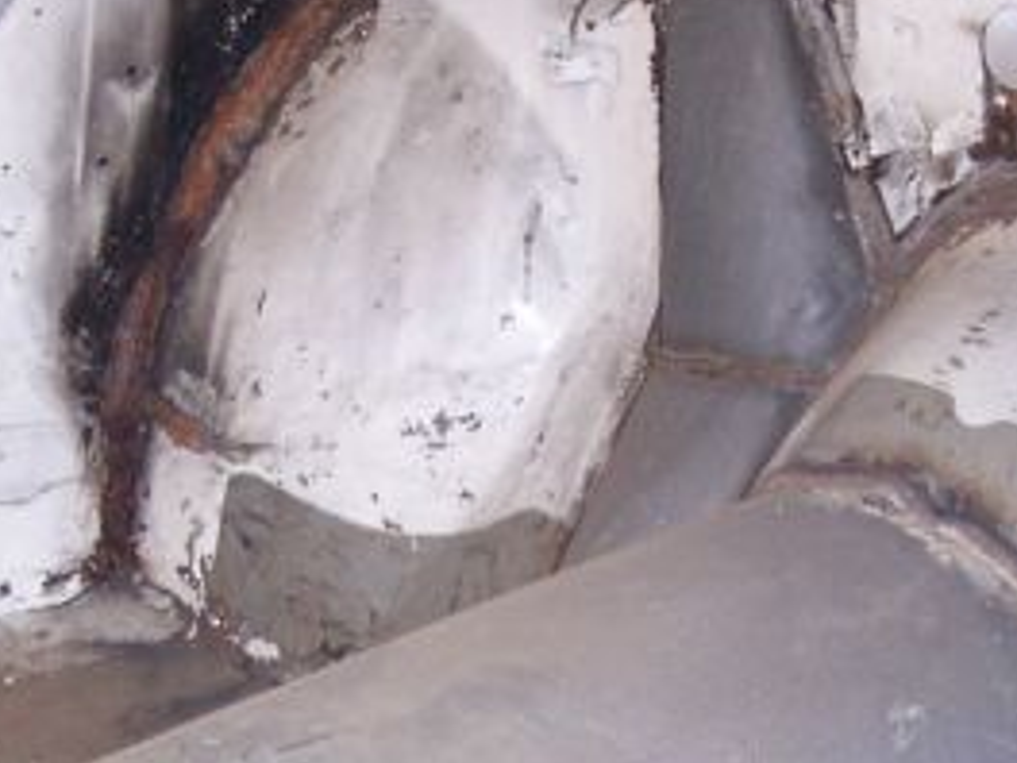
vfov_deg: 15.5
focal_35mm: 92
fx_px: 2703
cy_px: 894
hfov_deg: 21.3
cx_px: 462
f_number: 2.8
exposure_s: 1/30
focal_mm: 8
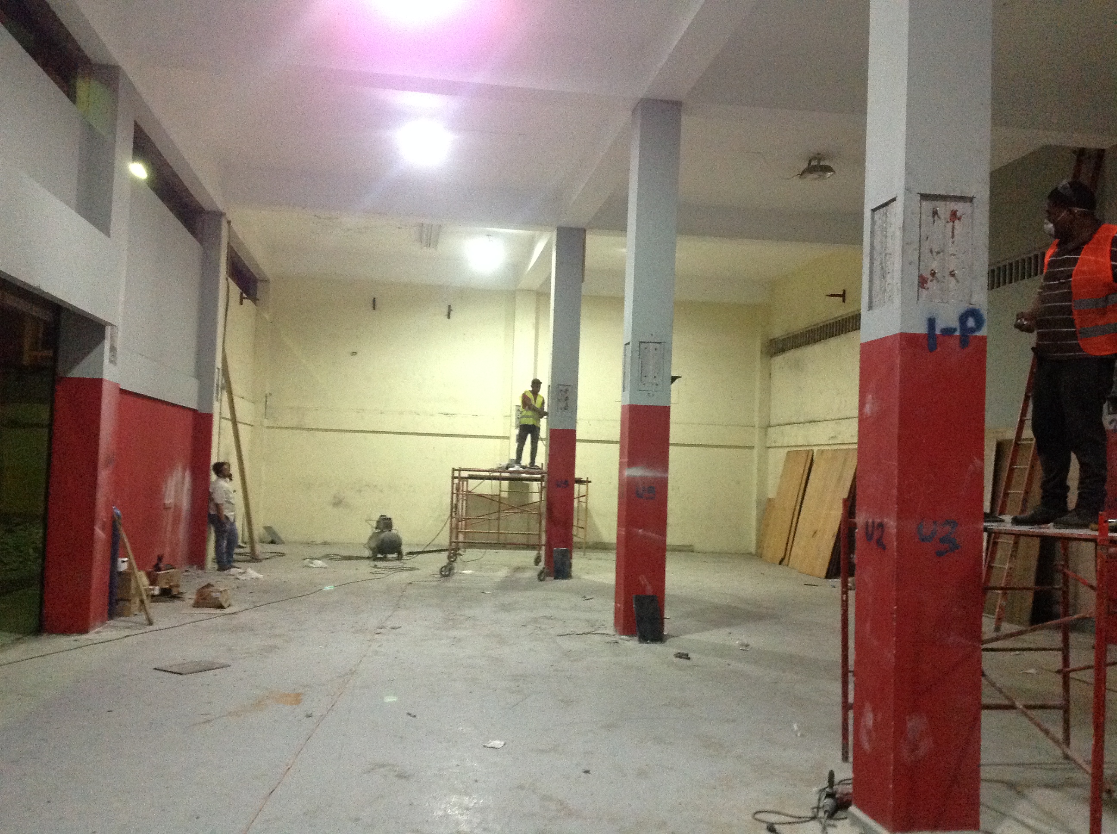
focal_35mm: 35
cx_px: 558
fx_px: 1128
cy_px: 417
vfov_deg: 40.6
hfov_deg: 52.7
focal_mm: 4.28
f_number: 2.4
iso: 400
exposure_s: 1/15
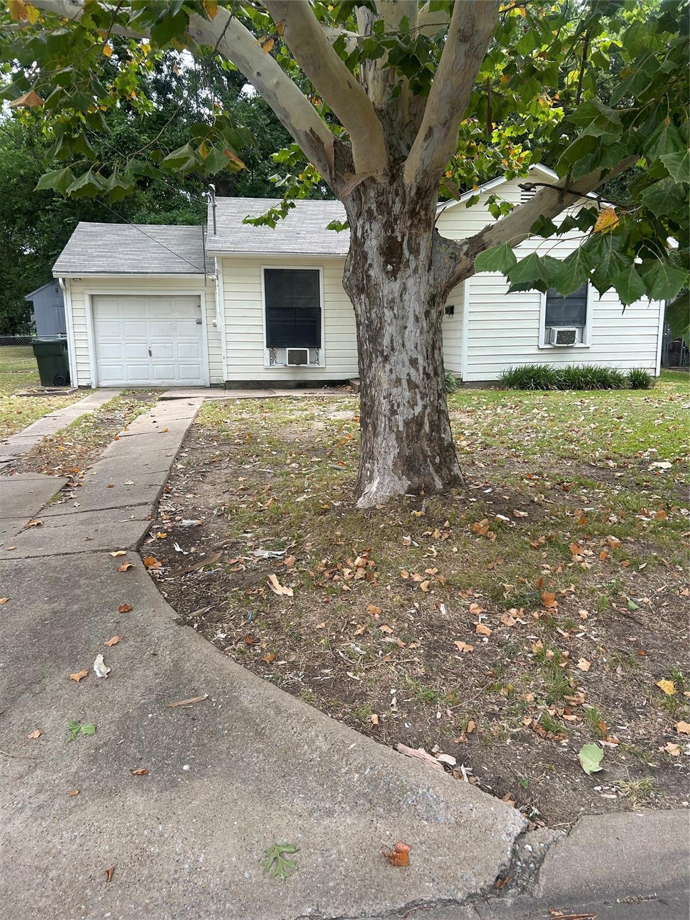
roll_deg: -0.5
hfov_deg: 53.1
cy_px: 460
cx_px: 345
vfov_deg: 67.3
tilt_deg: -12.0
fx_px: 691
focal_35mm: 26
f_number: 1.5
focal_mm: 5.7
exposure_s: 1/674
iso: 50
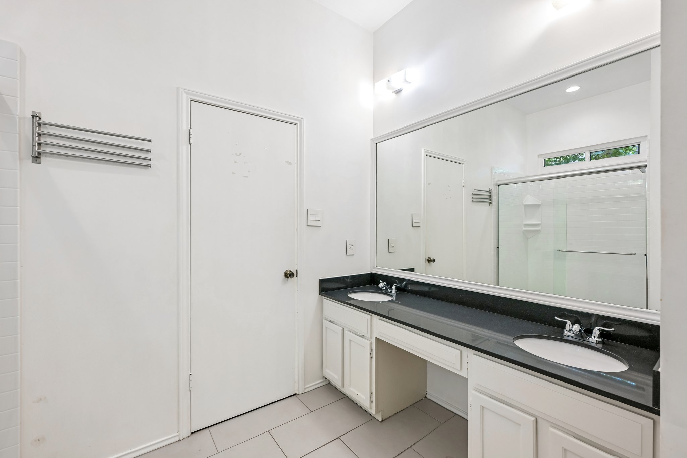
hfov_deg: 100.4
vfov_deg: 77.3
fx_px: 286
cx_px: 344
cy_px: 229
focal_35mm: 15
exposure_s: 1/15
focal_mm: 15
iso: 160
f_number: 6.7
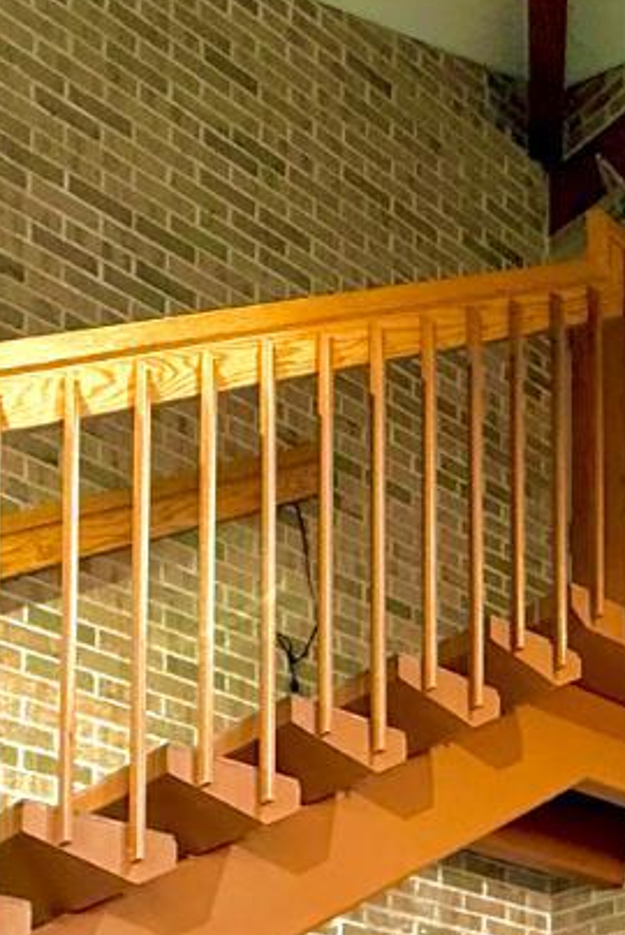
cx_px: 525
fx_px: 1404
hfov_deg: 24.6
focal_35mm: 54
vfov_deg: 29.9
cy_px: 1198
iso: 320
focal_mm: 2.22
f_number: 2.2
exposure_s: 1/60
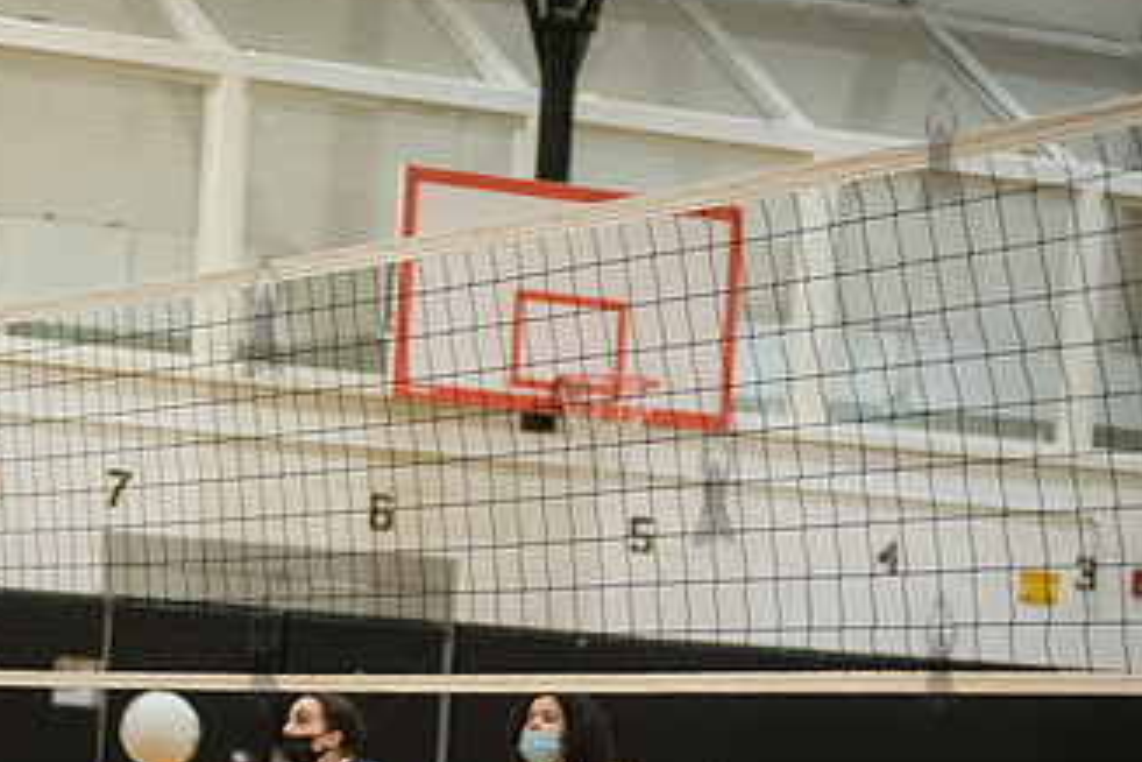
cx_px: 262
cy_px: 652
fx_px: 4504
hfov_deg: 14.4
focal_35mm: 142
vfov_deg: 9.6
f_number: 3.2
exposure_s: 1/400
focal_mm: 80
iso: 5000
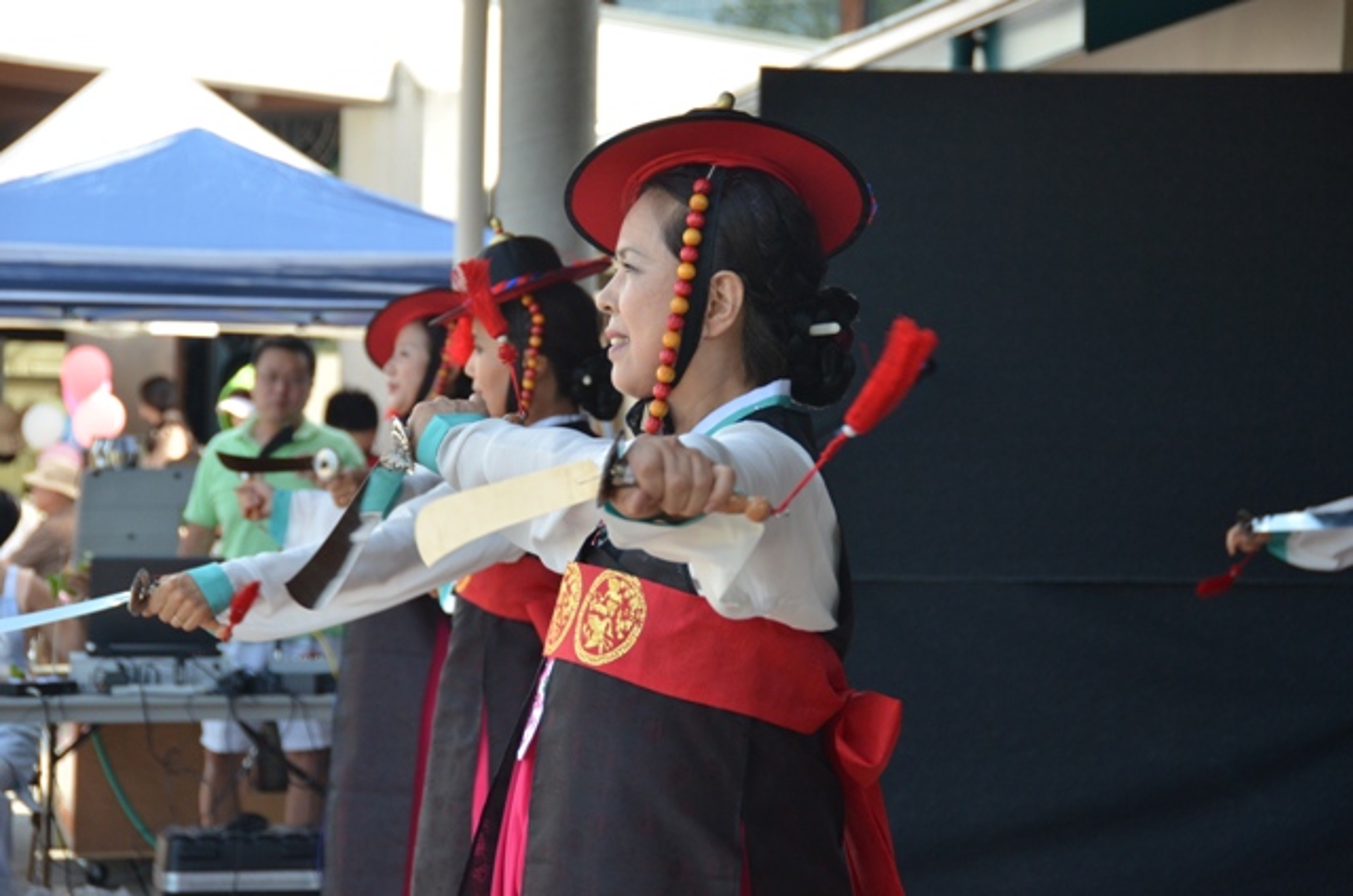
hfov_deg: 18.2
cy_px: 448
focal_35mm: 112
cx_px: 676
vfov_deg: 12.1
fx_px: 4220
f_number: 5
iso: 800
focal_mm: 75
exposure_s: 1/800
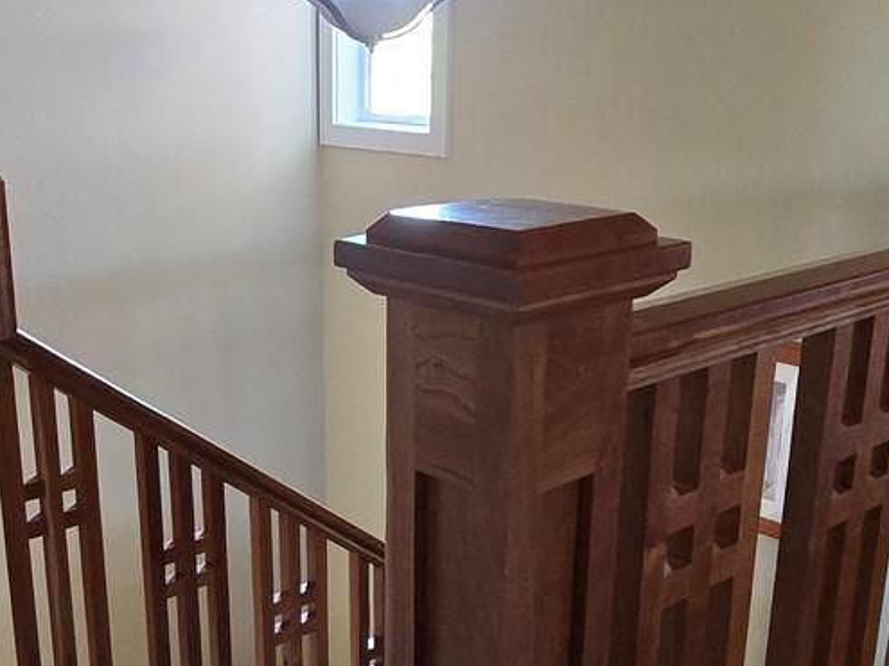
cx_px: 318
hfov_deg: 44.3
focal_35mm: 42
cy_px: 381
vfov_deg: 34.3
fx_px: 1078
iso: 1000
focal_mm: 2.2
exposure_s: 1/60
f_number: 2.2
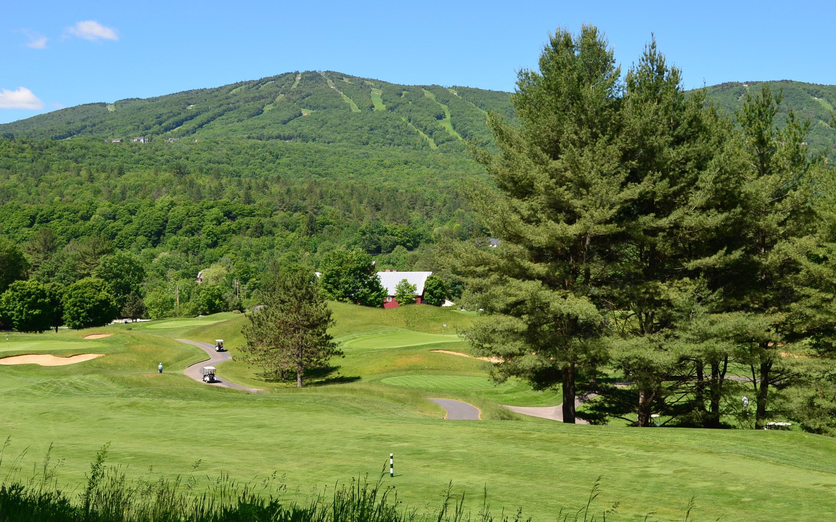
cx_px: 416
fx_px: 1048
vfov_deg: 28.0
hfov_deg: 43.5
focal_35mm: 46
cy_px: 273
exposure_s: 1/250
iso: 250
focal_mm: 30
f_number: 10
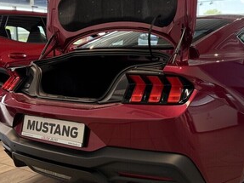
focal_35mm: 46
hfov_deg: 41.0
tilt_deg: -4.7
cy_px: 74
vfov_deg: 31.4
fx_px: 324
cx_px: 148
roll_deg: +0.9
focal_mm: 6.76
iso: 200
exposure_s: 1/165
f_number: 1.78
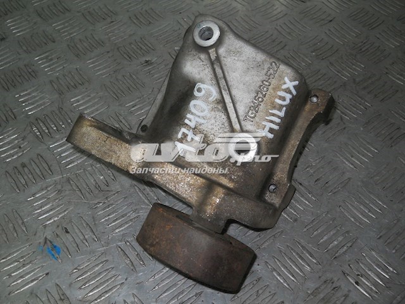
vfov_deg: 35.1
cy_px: 152
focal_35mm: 41
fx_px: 480
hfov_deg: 45.8
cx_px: 202
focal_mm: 6.72
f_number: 5.5
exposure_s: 1/30
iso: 80
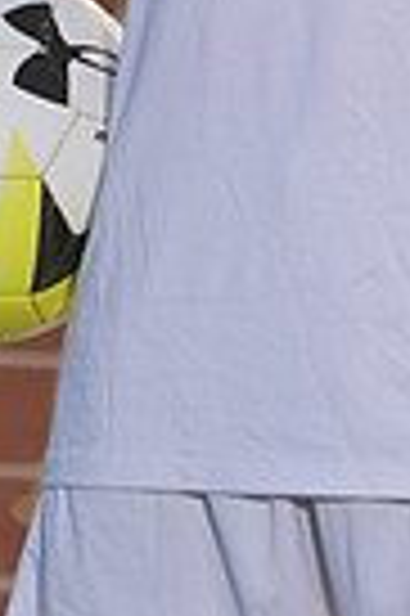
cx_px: 282
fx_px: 25791
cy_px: -382
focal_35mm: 1506
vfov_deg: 1.4
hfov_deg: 0.9
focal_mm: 355
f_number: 8
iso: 100
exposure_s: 1/200
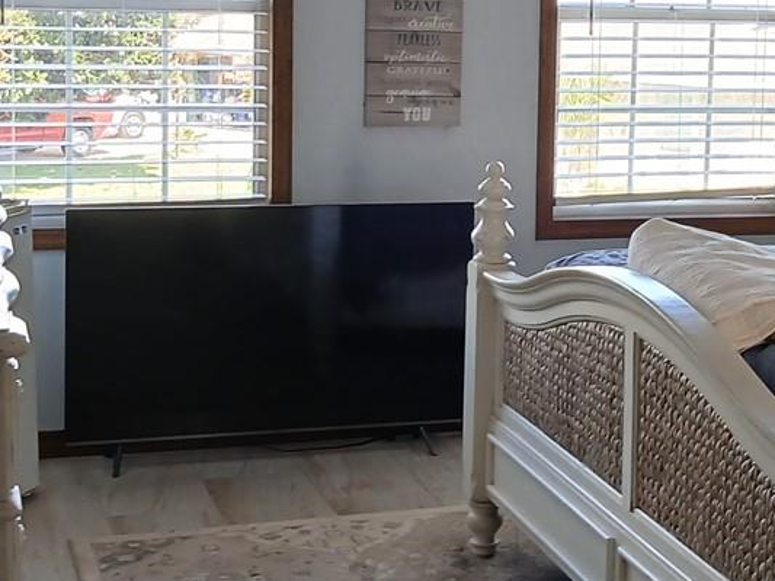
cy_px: 171
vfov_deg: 18.8
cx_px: 558
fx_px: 1747
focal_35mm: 78
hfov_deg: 24.8
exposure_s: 1/60
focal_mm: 3.98
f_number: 1.8
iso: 64
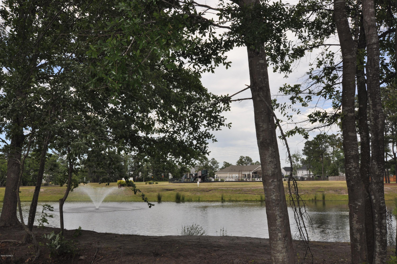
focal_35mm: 36
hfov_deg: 53.2
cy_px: 132
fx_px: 396
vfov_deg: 36.8
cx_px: 198
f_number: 14
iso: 200
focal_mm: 24
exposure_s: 1/200
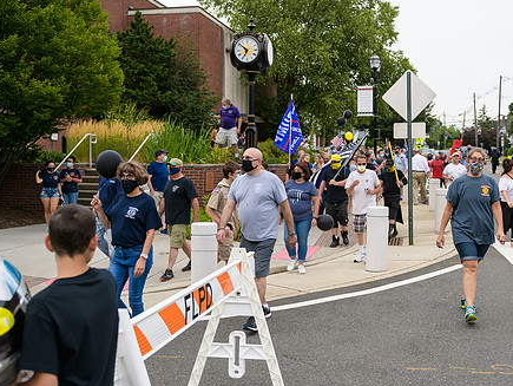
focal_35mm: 41
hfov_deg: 45.6
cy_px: 192
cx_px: 300
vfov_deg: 35.2
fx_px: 608
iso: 200
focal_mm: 32
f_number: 3.2
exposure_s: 1/640
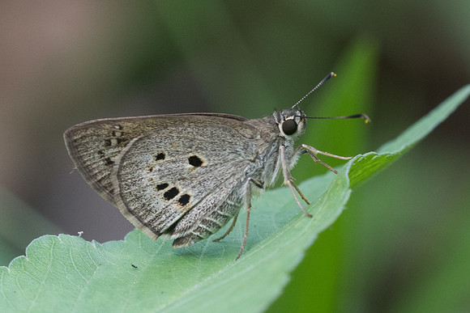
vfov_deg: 2.6
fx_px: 6846
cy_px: 205
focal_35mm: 524
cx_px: 179
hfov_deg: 3.9
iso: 800
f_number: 8
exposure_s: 1/400
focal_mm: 150
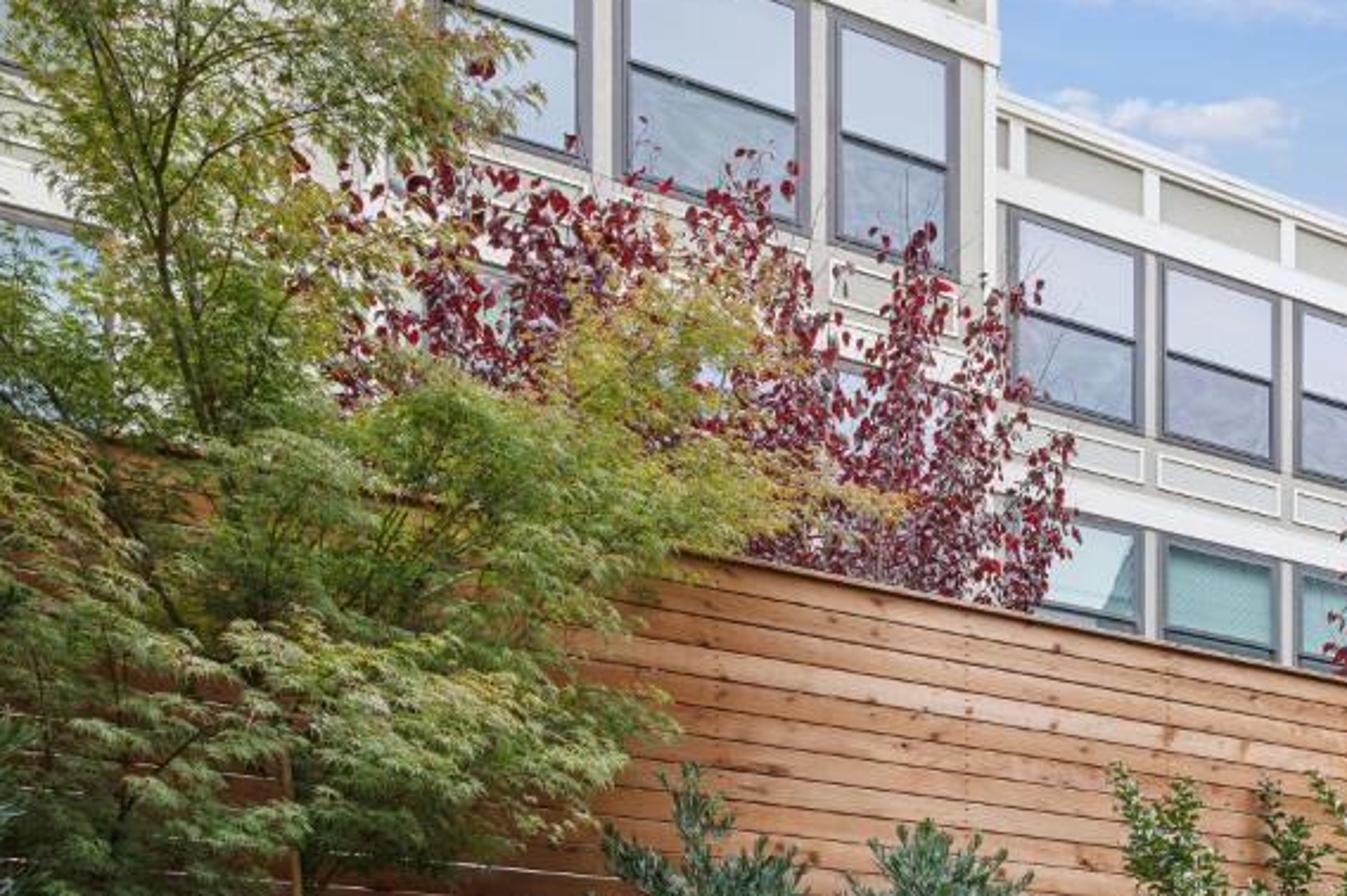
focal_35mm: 37
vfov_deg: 29.0
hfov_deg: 37.0
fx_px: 1384
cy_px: 1169
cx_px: 1681
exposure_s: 1/25
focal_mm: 14
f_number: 8
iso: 100
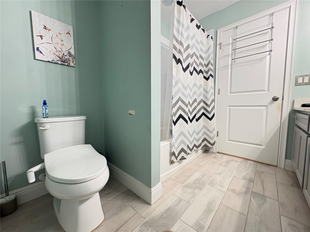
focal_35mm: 14
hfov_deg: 102.1
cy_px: 116
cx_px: 155
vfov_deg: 85.7
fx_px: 125
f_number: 2.2
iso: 200
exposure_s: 1/60
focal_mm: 2.22
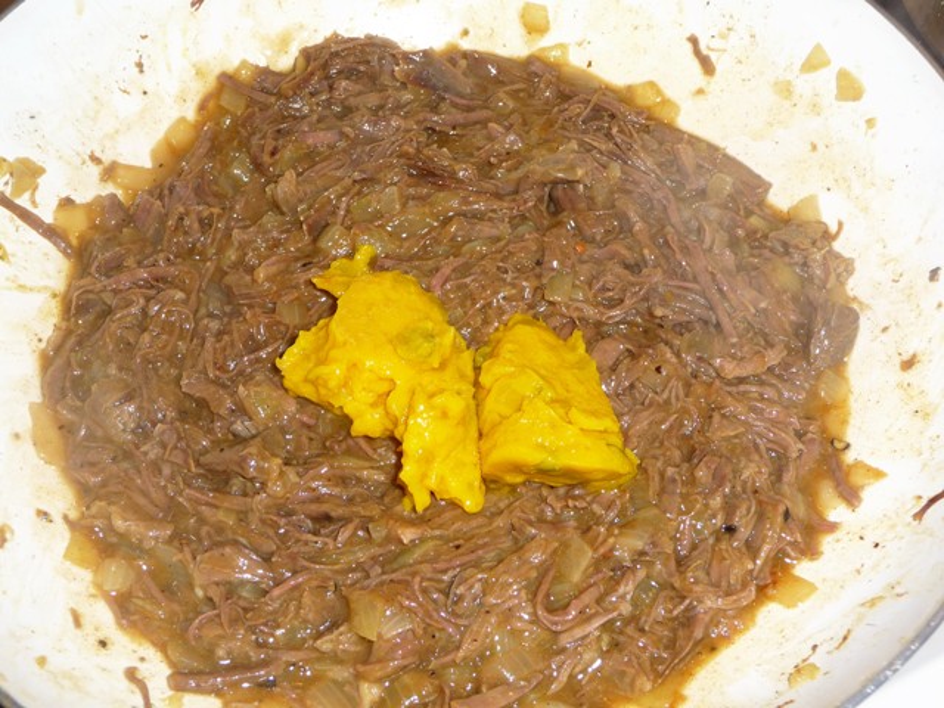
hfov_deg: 42.1
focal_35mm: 45
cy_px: 354
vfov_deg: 32.2
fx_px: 1227
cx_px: 472
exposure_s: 1/30
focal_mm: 7.6
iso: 100
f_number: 4.1
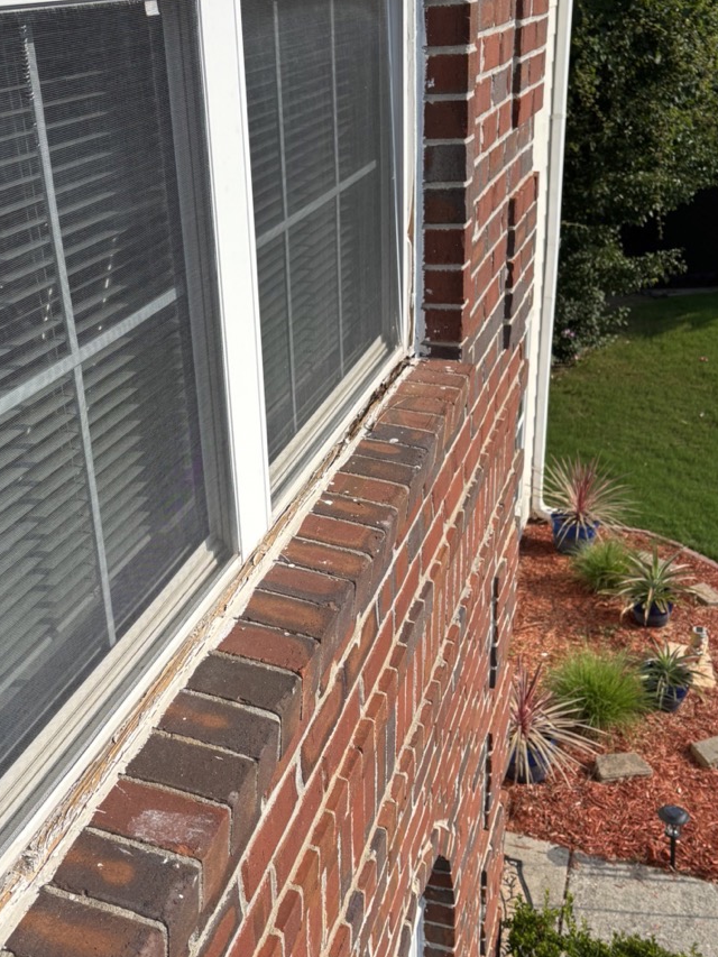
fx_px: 1078
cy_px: 458
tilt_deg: -24.1
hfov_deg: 36.4
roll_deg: +5.3
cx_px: 228
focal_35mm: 39
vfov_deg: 47.8
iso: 50
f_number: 1.6
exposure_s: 1/2933
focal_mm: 5.96
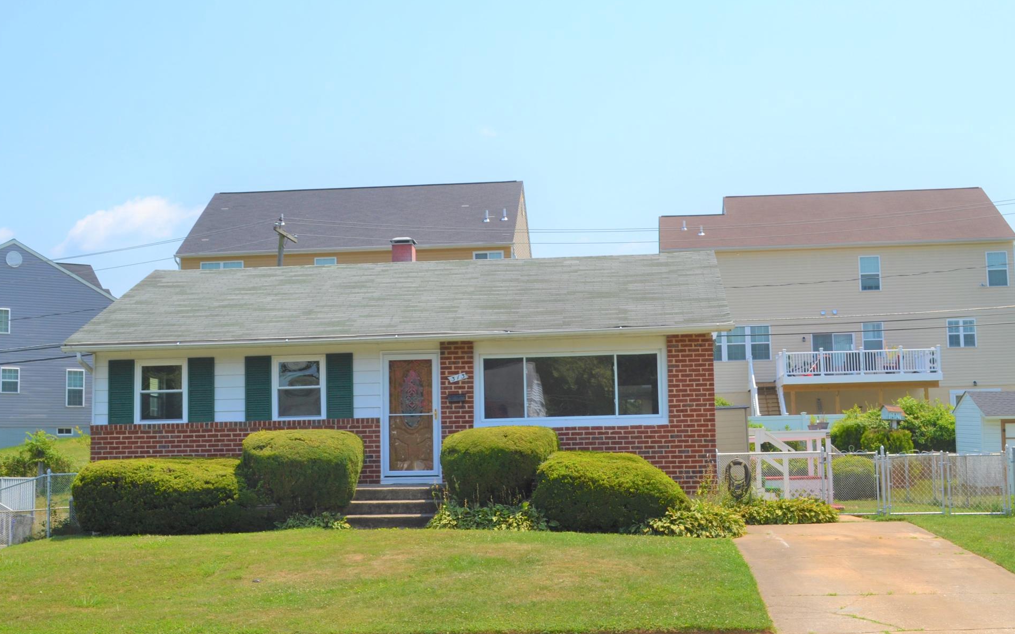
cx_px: 530
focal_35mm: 46
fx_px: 1272
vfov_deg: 28.0
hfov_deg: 43.5
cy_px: 318
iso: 100
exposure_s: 1/200
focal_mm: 28
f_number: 9
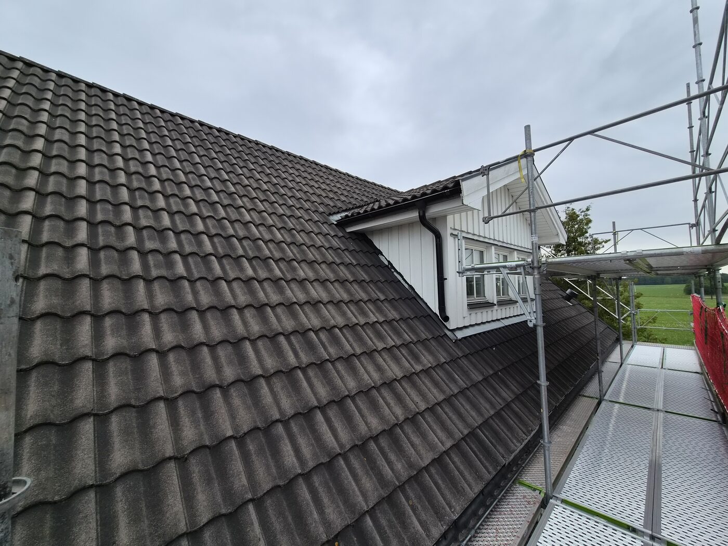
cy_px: 273
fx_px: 273
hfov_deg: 106.2
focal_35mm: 13
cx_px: 364
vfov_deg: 89.9
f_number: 2.2
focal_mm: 2.2
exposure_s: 1/1172
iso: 100
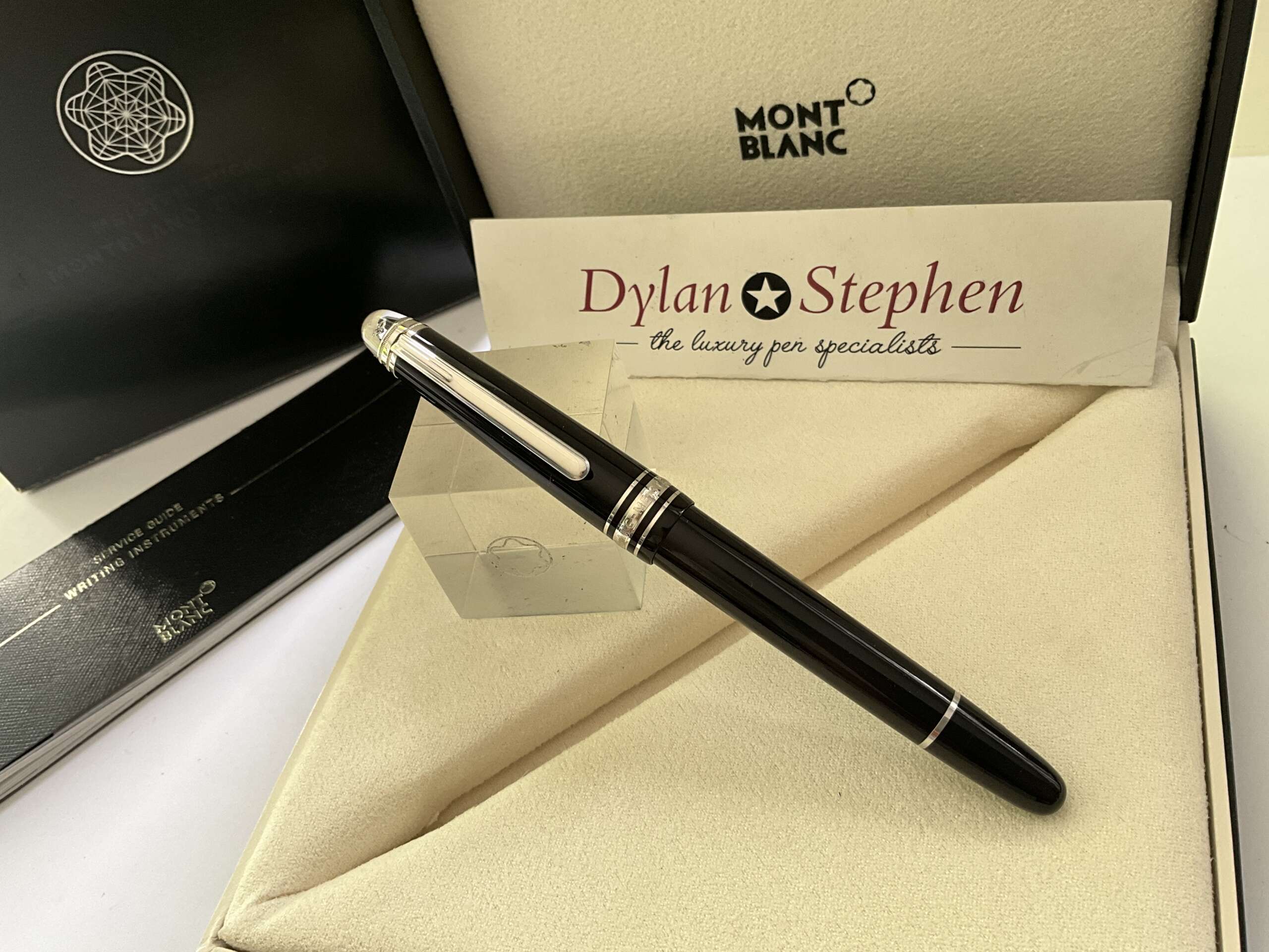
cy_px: 476
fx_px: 1063
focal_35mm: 29
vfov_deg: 48.2
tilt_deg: -47.3
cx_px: 634
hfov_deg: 61.7
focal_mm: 3
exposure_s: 1/122
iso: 64
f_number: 1.8
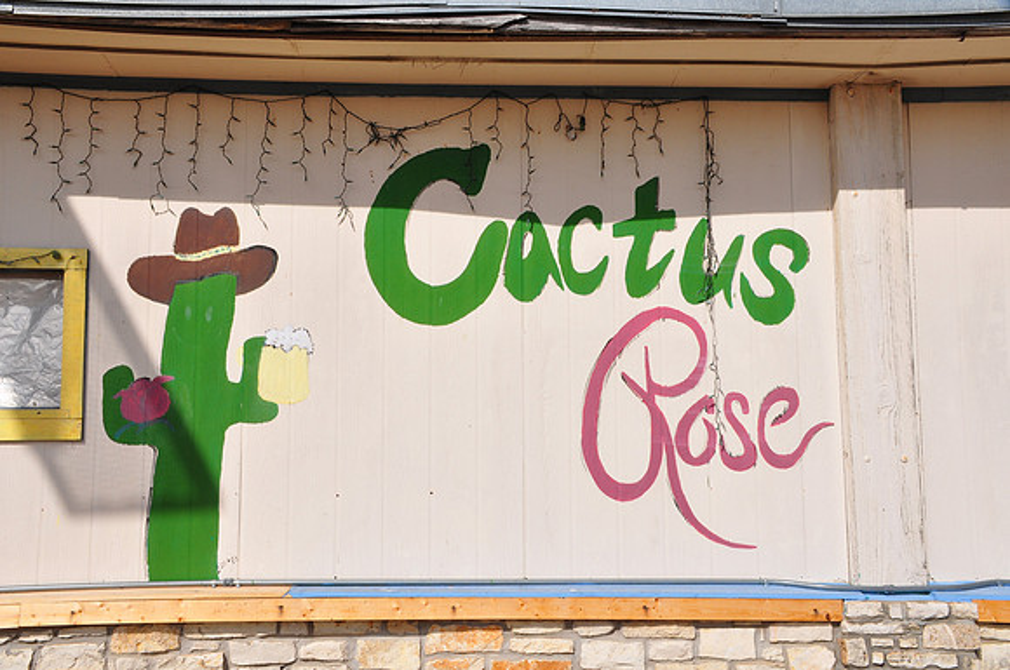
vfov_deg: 34.1
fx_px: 1093
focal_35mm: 39
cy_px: 335
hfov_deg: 49.6
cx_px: 505
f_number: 22
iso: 200
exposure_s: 1/125
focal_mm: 26
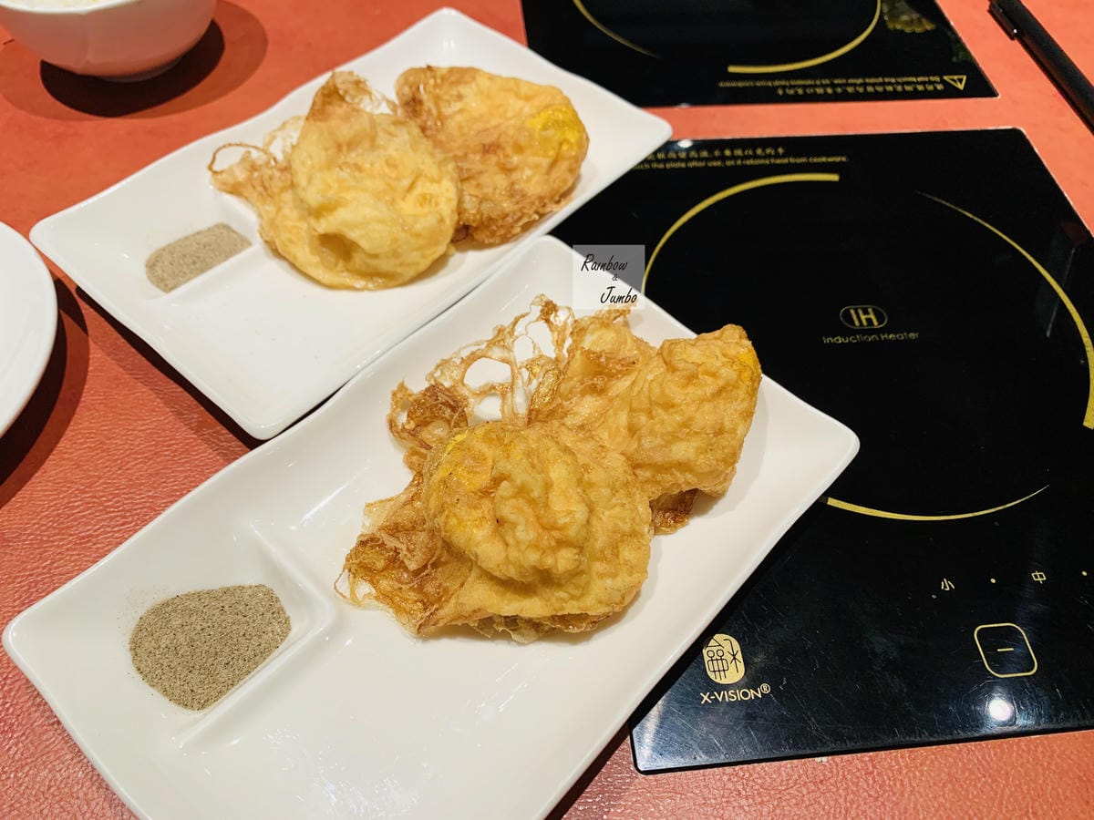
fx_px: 822
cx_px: 547
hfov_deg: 67.3
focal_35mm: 26
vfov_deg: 53.1
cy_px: 410
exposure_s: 1/68
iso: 100
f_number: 1.8
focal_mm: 4.25
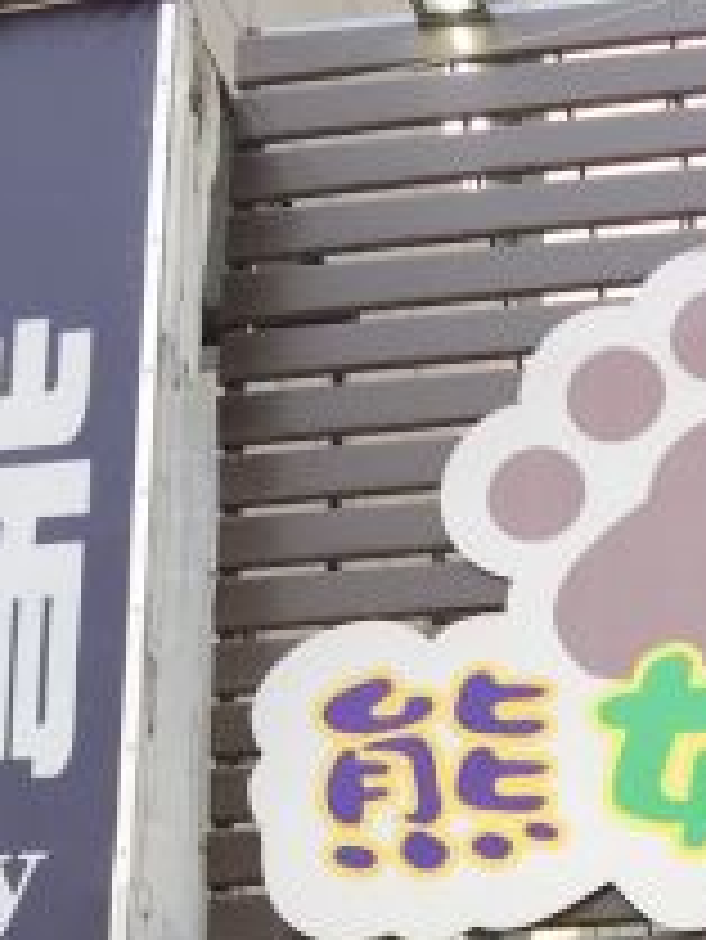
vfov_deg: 17.6
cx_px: 803
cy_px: 1516
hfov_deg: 14.8
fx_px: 2635
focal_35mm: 97
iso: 32
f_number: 2.2
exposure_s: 1/179
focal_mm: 4.15
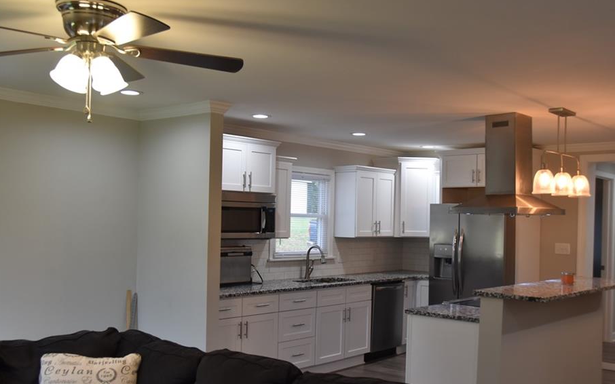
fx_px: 637
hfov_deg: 51.5
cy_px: 218
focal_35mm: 38
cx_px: 333
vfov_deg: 33.5
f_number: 4.5
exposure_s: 1/80
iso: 400
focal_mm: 22
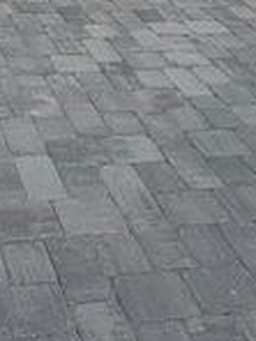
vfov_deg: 20.2
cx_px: -58
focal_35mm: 63
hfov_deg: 21.5
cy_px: -298
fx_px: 621
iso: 20
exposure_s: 1/1125
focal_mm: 2.22
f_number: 2.2
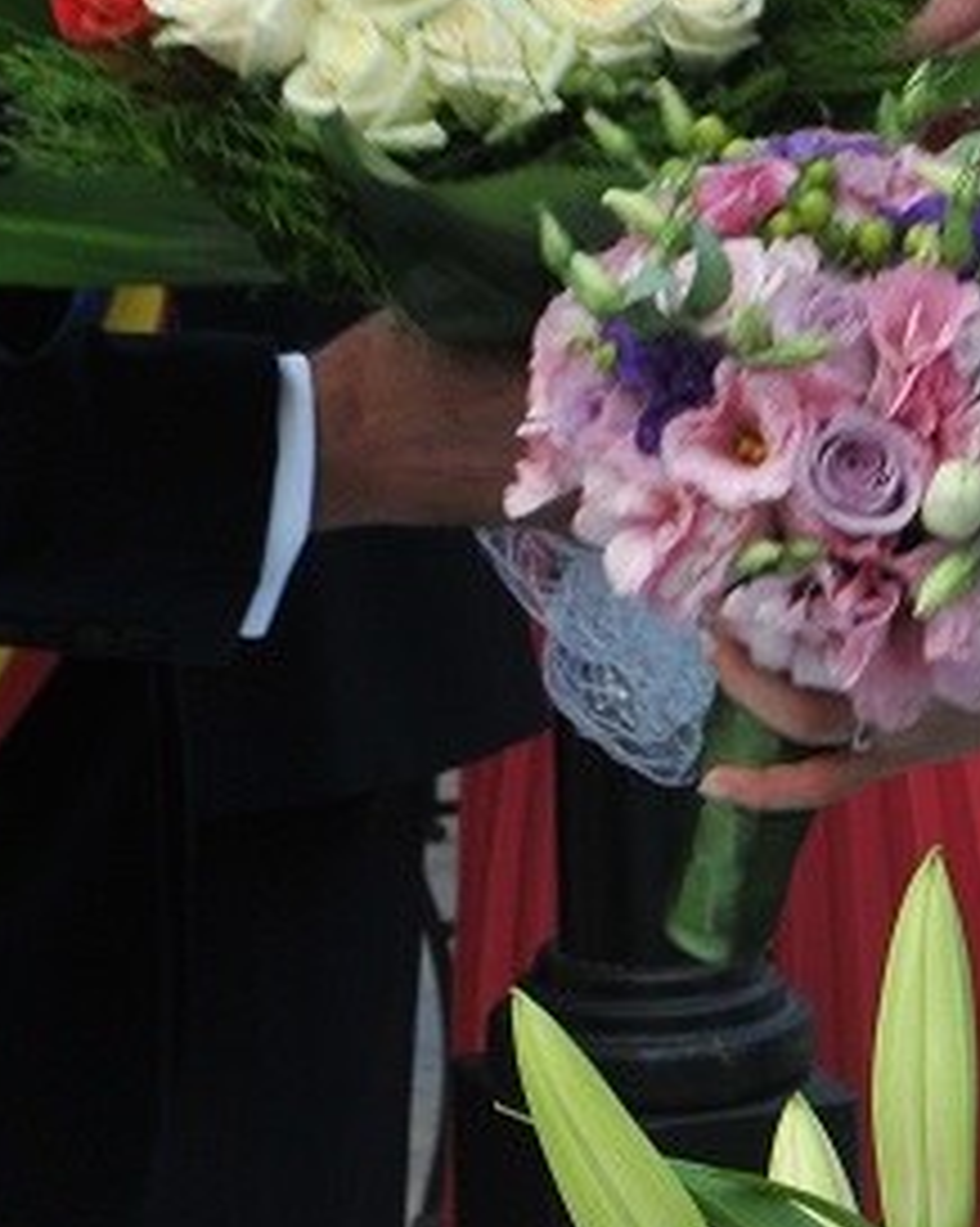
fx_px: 5797
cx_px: 665
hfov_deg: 9.7
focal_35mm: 160
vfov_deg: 12.0
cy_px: 0
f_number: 8
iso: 400
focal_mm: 31
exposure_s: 1/250
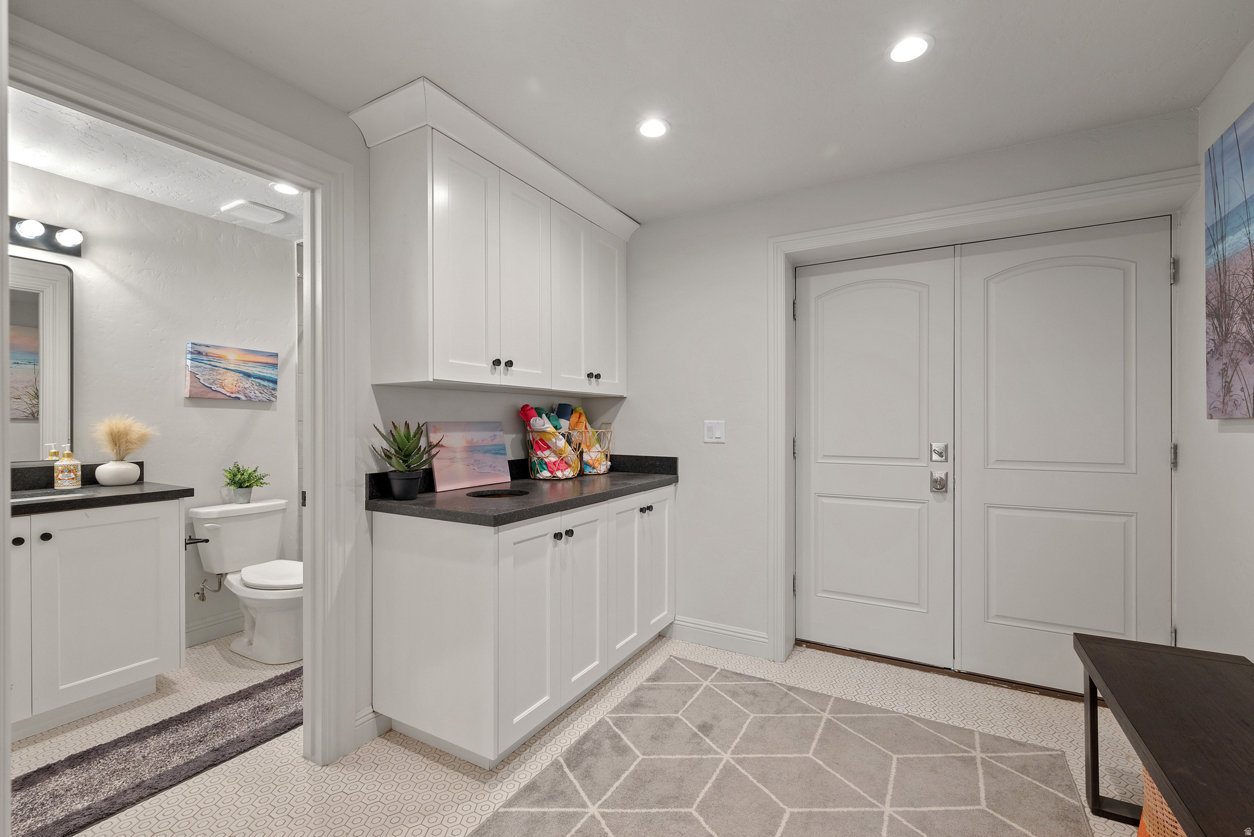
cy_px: 418
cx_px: 627
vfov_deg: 75.5
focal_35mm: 16
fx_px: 540
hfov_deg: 98.5
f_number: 8
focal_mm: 15.5
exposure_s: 1/1.25
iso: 500
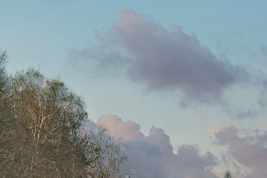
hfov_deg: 1.6
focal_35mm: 1320
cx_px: 175
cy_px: 184
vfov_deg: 1.0
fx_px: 9785
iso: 200
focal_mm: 200
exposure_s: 1/400
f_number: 8
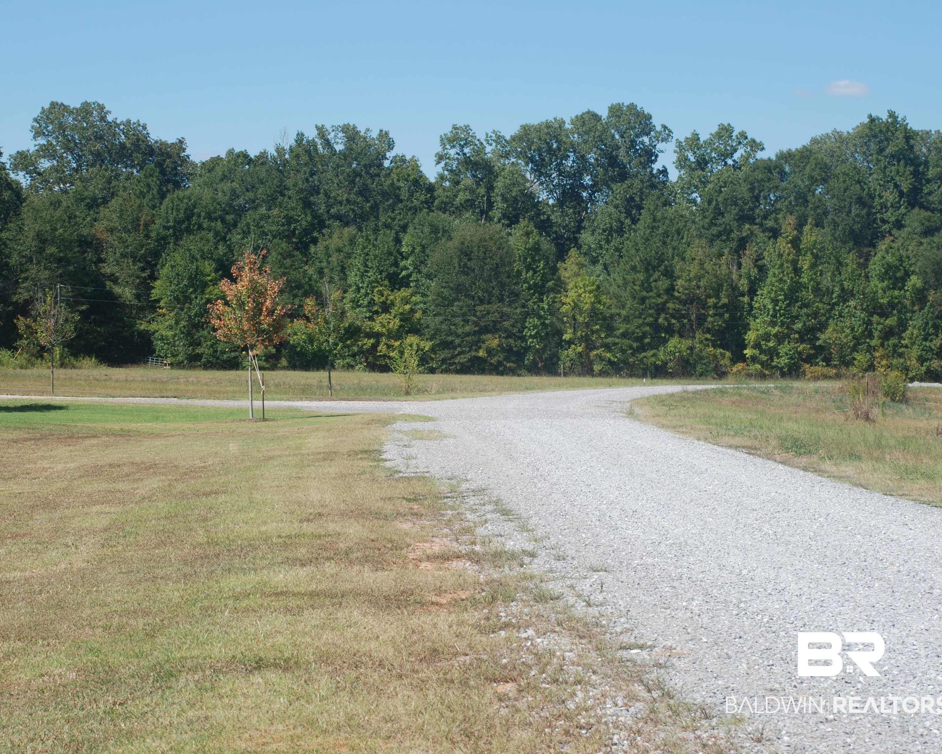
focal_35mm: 82
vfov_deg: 18.7
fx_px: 2286
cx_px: 413
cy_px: 374
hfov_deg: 23.3
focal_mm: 48
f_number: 7.1
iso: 100
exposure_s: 1/200
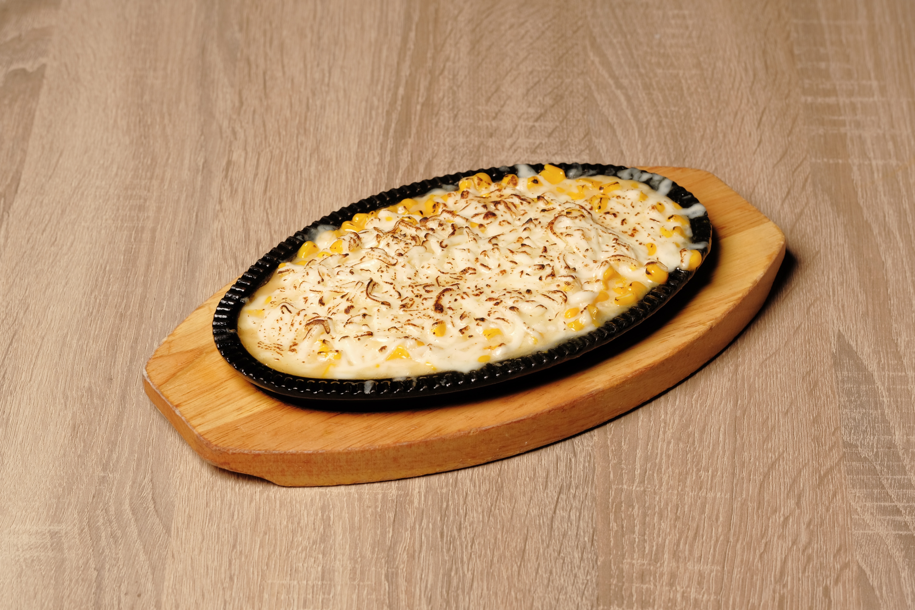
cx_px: 458
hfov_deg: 17.1
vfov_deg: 11.4
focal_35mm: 120
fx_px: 3050
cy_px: 305
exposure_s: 1/125
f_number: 9
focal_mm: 80
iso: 200
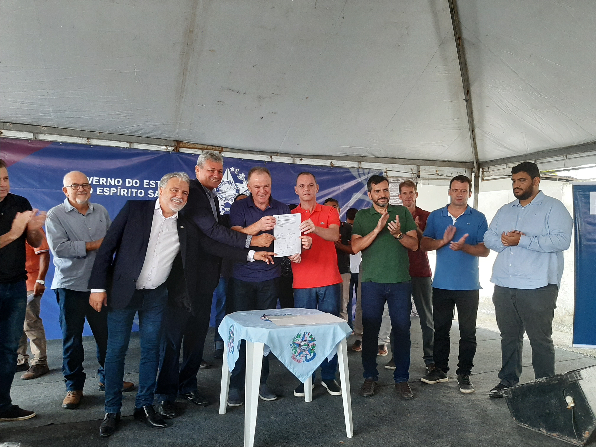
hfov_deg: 67.3
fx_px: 448
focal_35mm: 26
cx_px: 298
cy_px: 224
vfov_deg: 53.1
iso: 160
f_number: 1.7
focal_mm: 3.93
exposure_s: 1/50
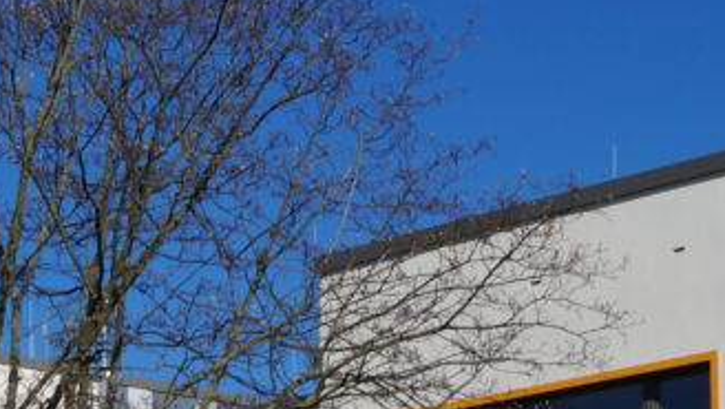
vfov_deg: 8.4
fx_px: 2674
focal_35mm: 139
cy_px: 715
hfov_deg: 15.1
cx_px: -24
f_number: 10
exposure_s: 1/400
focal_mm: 22
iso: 100
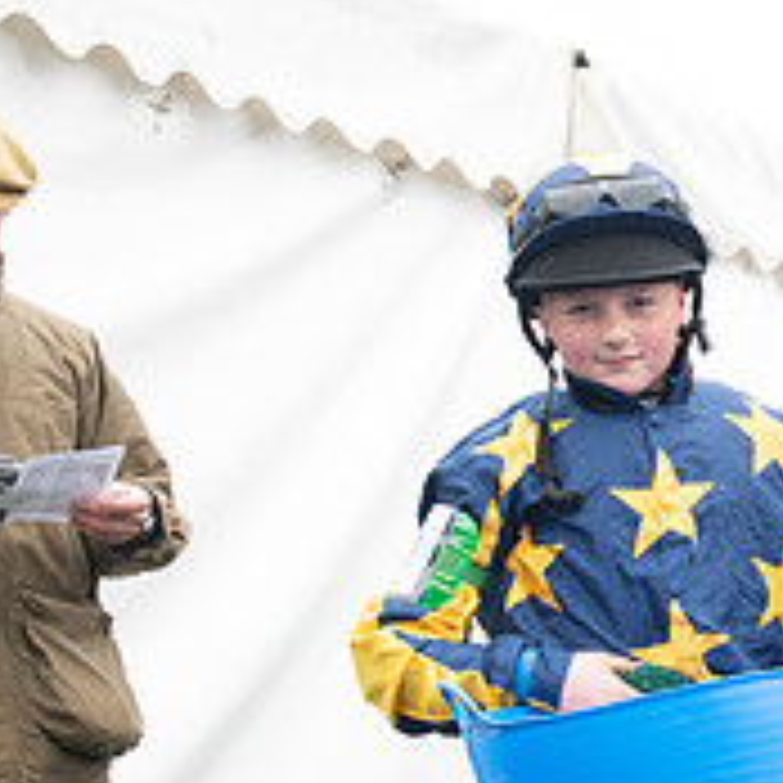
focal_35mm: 113
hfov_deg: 14.9
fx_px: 2892
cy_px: 400
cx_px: 922
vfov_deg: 15.4
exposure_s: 1/125
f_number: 5
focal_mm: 40
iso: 200
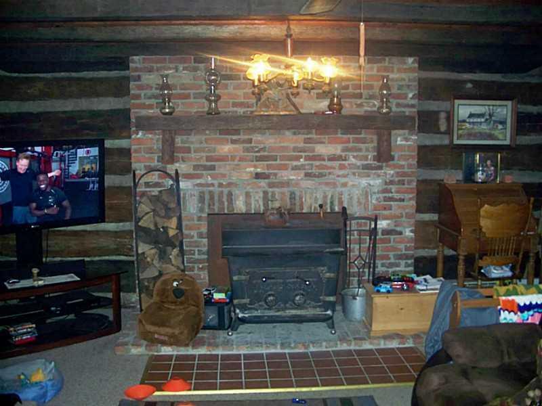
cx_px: 271
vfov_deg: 38.7
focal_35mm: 37
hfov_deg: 50.1
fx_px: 579
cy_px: 203
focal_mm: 7.8
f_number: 2.8
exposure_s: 1/60
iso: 200
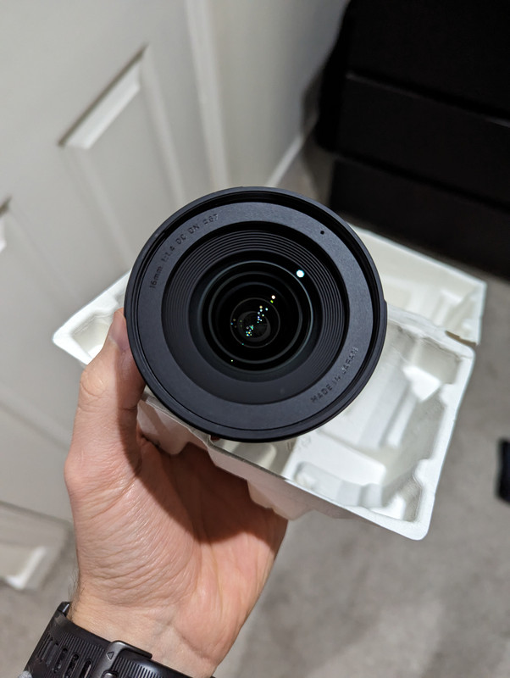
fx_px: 470
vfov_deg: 71.5
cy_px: 339
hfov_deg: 56.9
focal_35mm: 24
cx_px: 255
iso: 777
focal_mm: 6.81
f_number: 1.85
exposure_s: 1/68.8
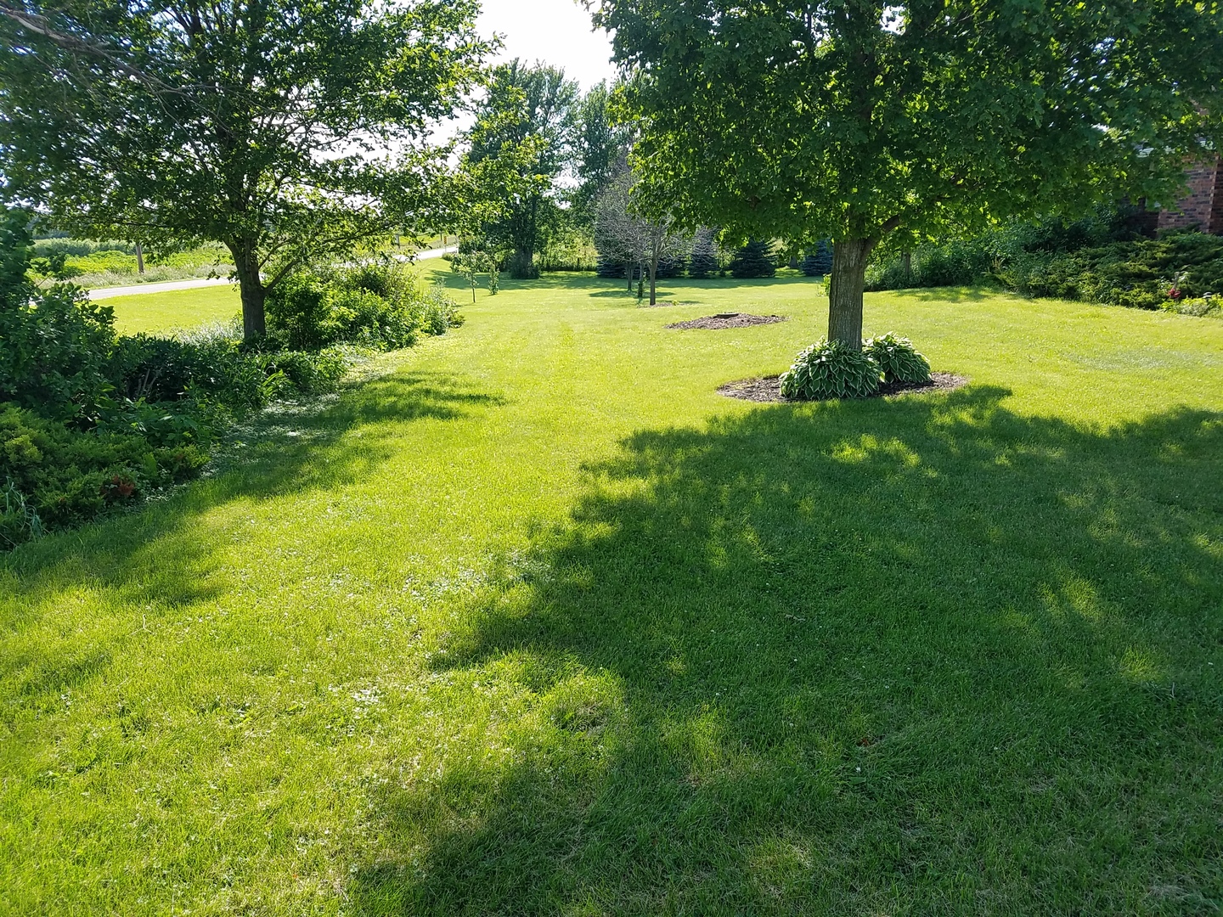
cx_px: 612
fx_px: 919
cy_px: 458
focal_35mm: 26
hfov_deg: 67.3
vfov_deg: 53.1
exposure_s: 1/1002
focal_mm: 4.2
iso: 50
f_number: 1.7
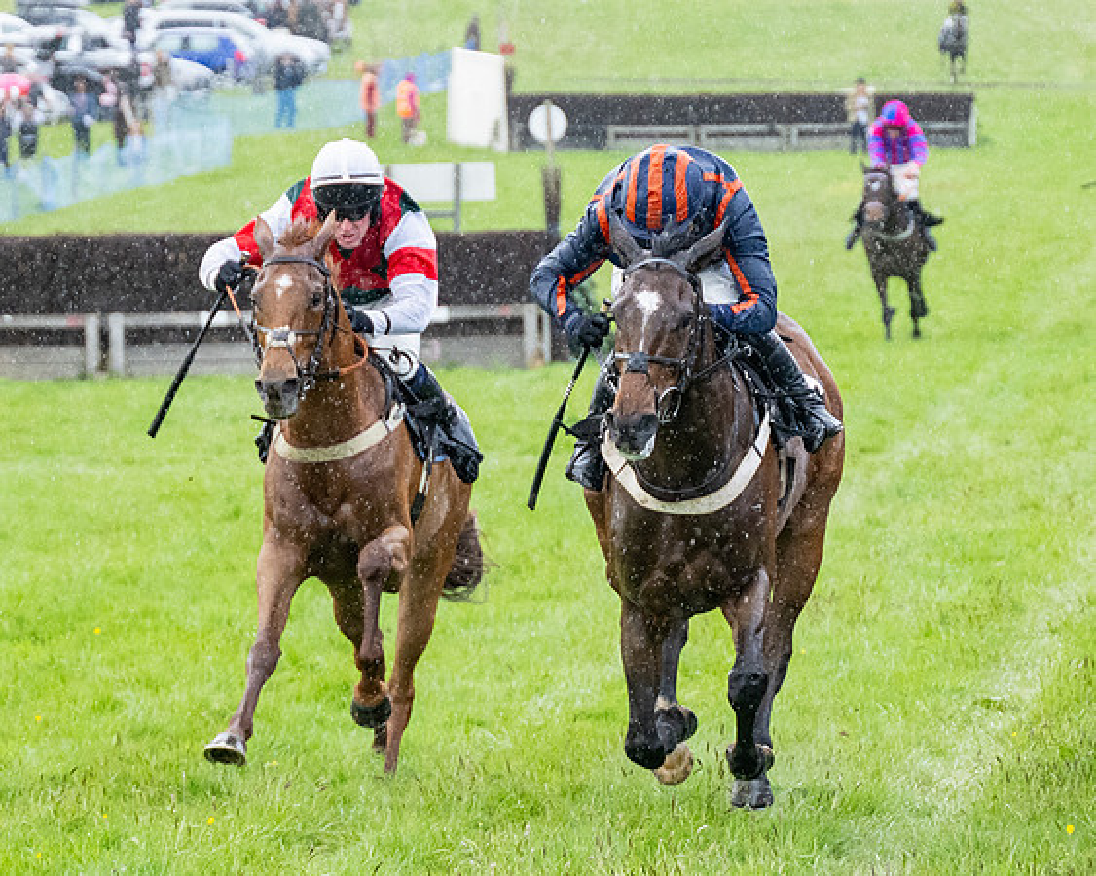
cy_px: 452
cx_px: 711
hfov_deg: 8.0
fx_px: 7845
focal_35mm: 242
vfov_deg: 6.4
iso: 2000
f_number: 4
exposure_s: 1/1000
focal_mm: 98
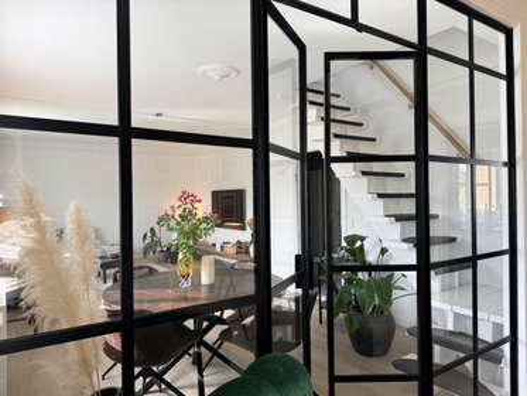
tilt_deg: +0.5
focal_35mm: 24
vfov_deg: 56.8
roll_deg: +0.6
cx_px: 264
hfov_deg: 71.6
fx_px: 365
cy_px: 198
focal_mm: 6.76
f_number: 1.78
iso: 100
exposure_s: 1/111
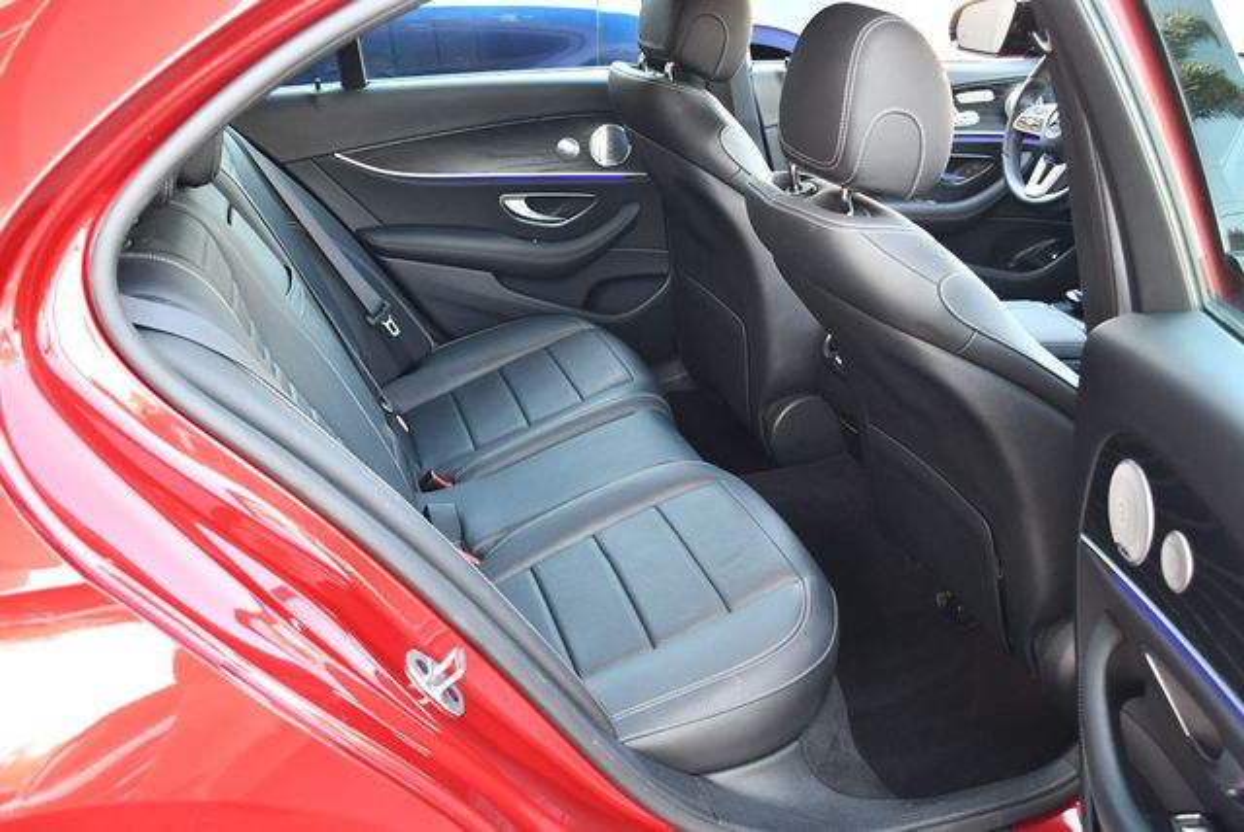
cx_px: 622
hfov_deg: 53.1
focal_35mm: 36
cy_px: 416
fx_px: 1245
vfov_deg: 36.9
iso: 900
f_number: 3.5
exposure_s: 1/125
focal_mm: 18
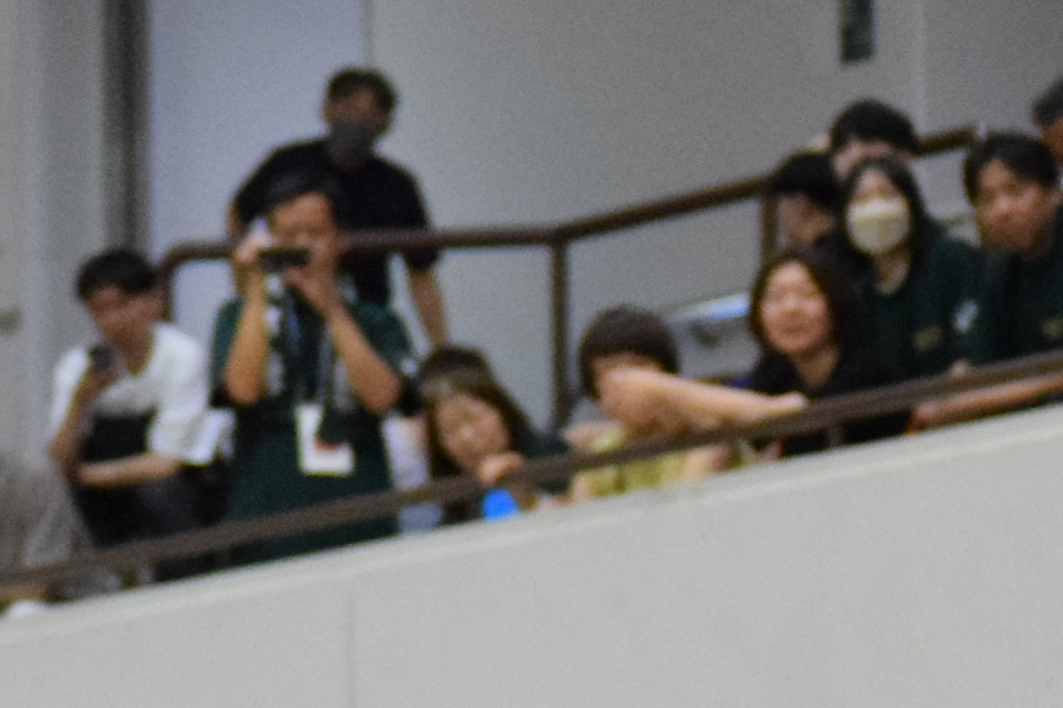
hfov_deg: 4.6
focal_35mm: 437
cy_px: 990
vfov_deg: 3.1
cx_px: -1373
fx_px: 12903
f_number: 4
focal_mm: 60
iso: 3200
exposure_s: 1/160
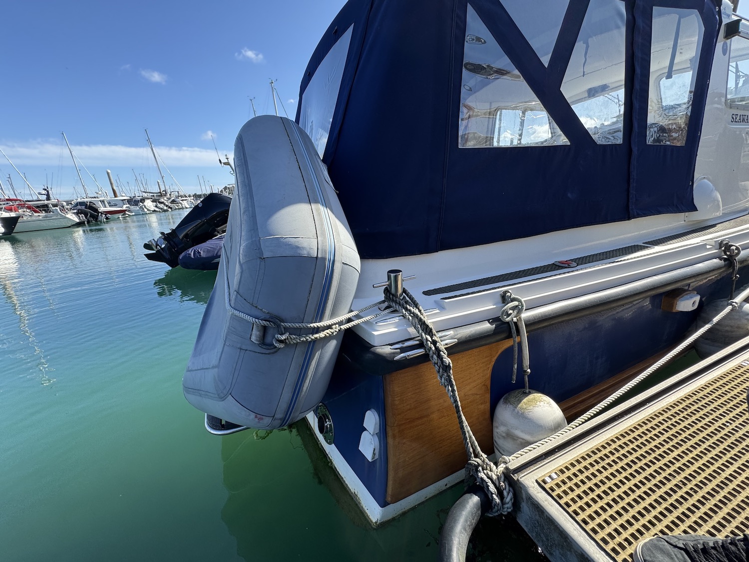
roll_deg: +4.5
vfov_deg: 85.7
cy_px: 281
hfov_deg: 102.1
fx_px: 303
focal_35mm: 14
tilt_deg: -18.4
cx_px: 374
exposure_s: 1/459
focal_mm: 2.22
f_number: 2.2
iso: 40
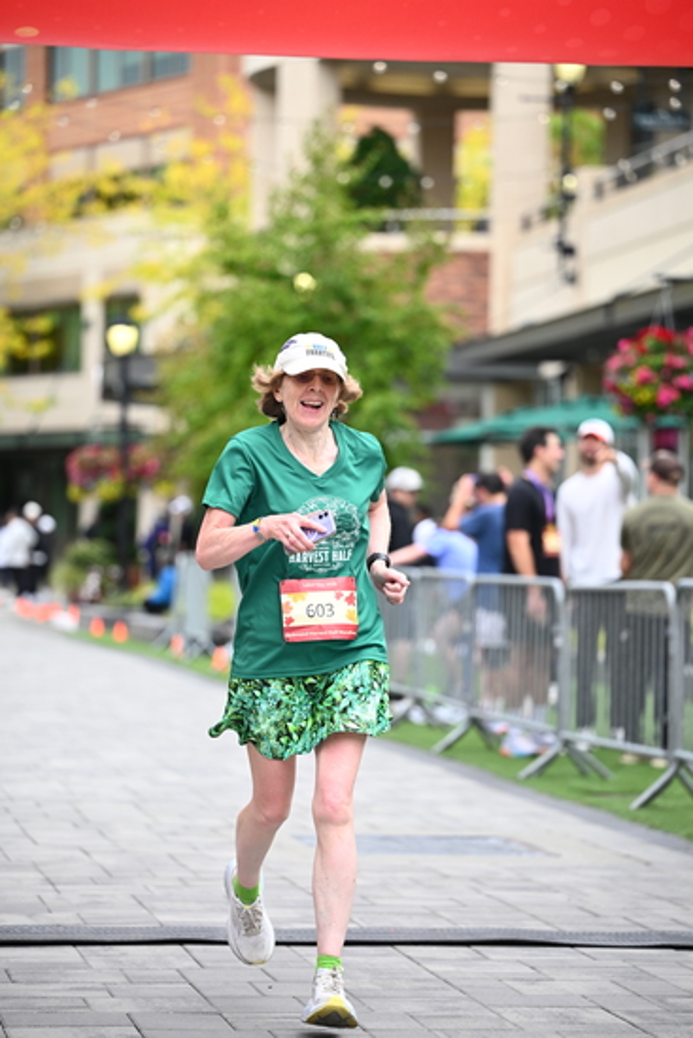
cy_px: 519
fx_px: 3318
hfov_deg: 11.9
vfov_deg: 17.8
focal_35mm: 115
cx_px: 346
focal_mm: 115
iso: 640
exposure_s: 1/1600
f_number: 2.8
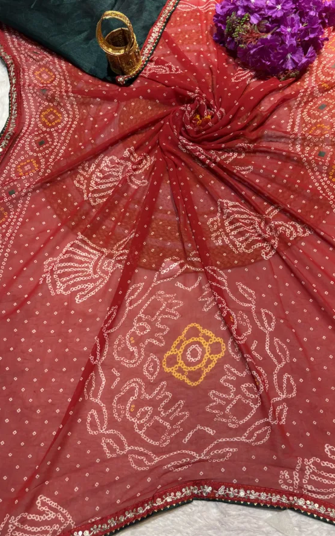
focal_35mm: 28
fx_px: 409
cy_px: 266
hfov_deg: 44.5
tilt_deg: -68.4
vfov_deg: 66.5
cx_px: 174
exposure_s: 1/100
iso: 125
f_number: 1.6
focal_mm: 5.96
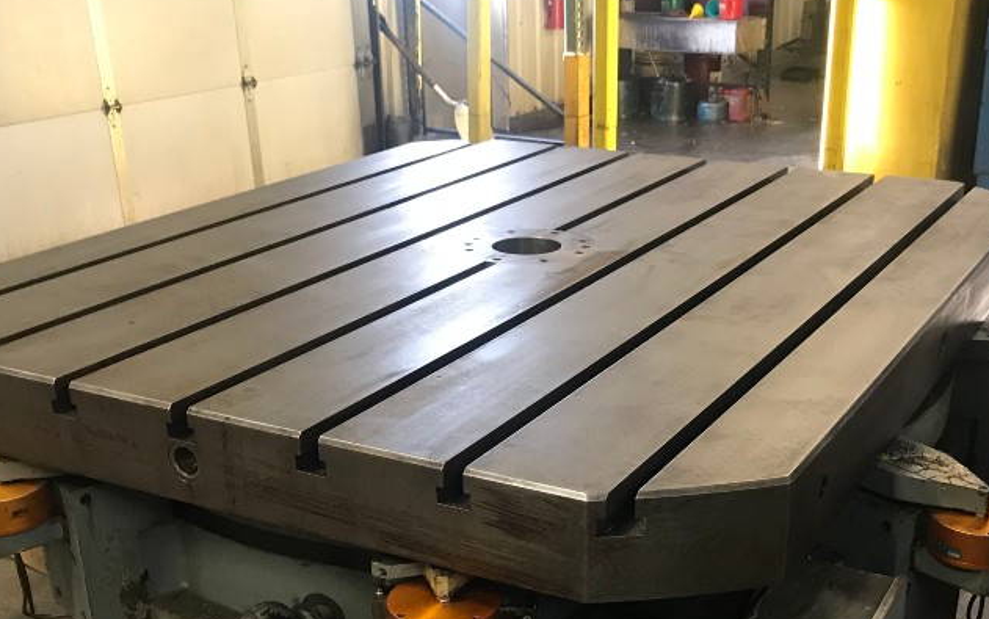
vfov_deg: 26.7
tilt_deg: -26.4
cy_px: 539
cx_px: 567
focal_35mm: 47
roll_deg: +1.5
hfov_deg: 42.5
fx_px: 1267
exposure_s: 1/15
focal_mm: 3.99
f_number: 1.8
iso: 64
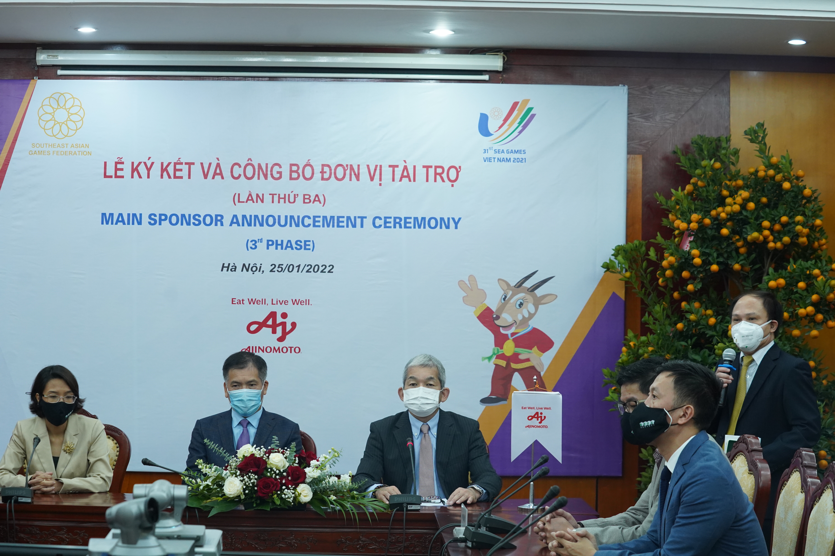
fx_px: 1623
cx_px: 418
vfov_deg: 19.5
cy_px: 278
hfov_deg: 28.8
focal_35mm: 70
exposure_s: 1/100
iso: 3200
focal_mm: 70
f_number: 5
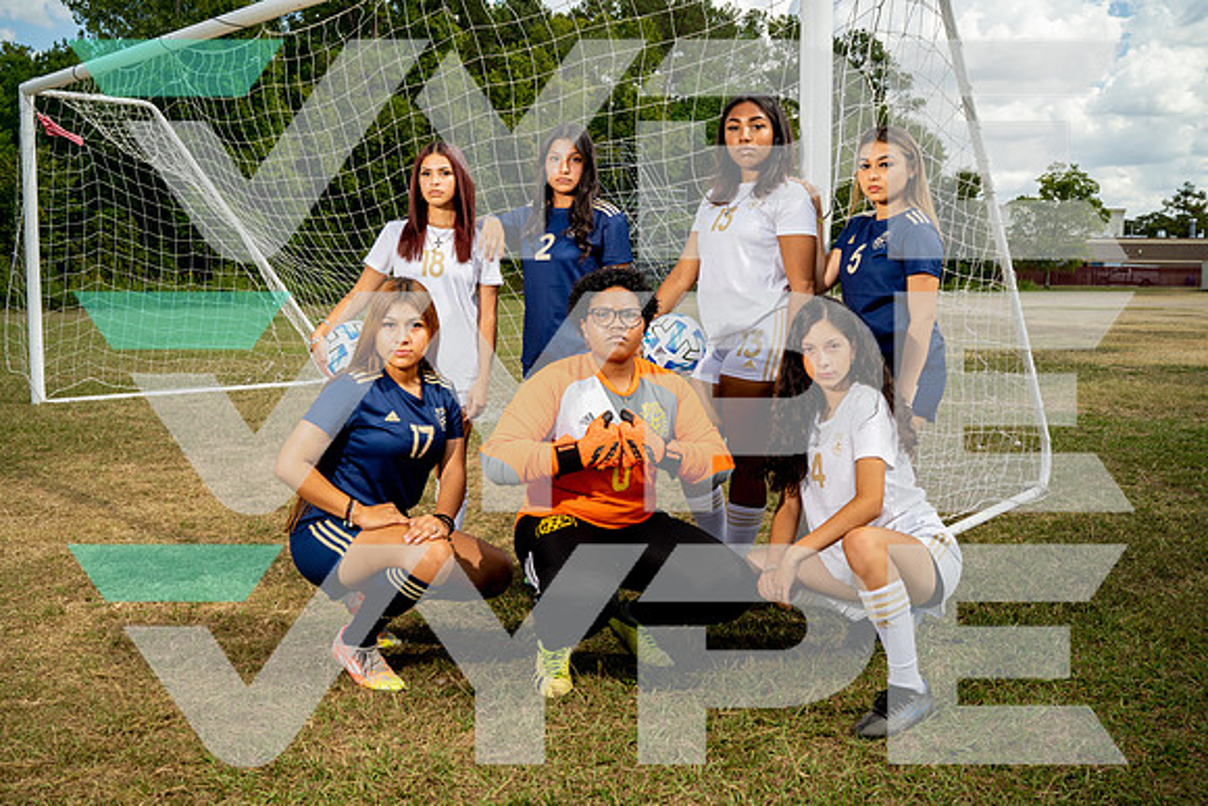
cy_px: 403
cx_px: 604
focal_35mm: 35
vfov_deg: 37.9
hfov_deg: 54.4
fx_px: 1175
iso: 100
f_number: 8
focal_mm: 35
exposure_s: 1/250
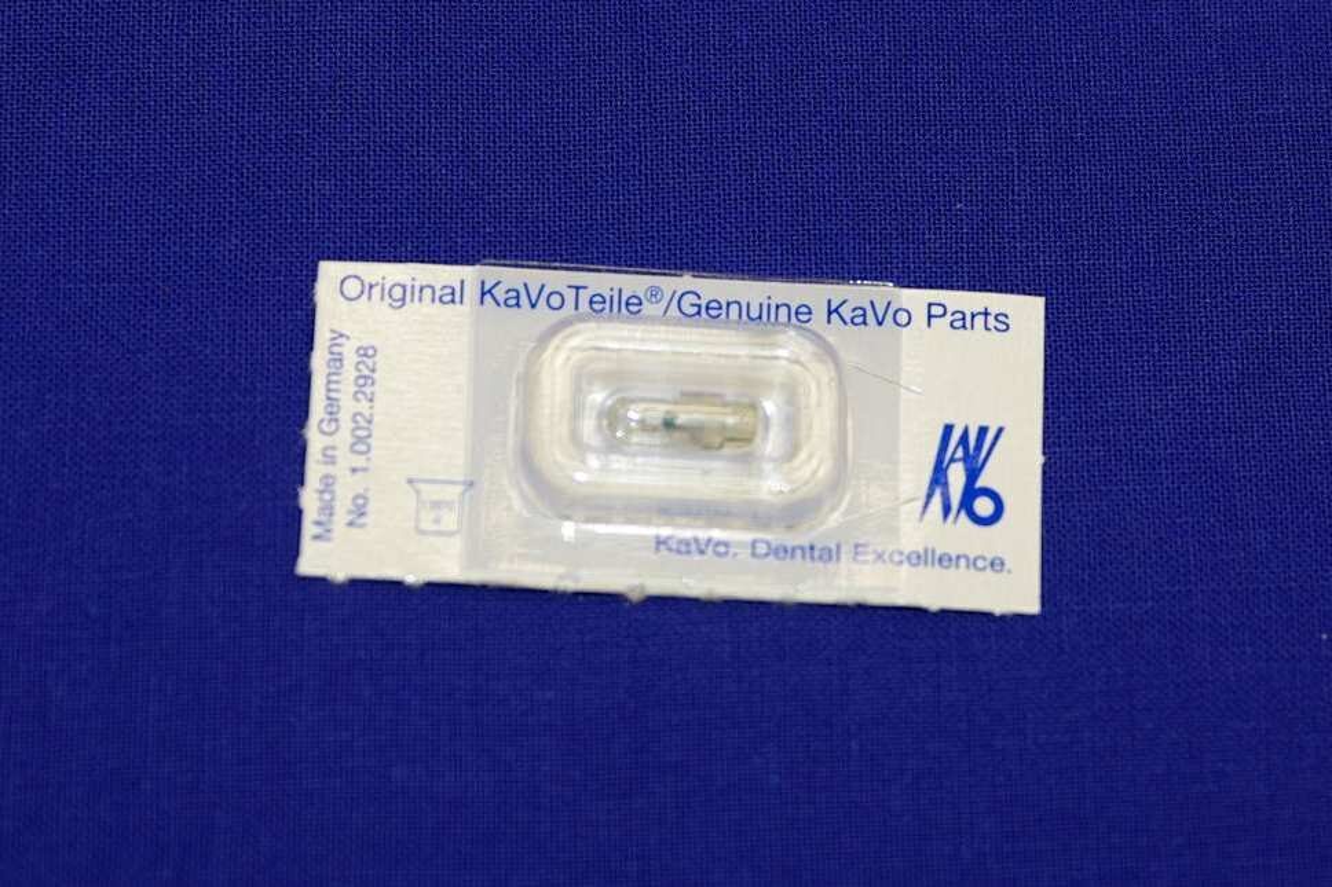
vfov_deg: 18.2
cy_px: 444
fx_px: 2774
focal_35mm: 75
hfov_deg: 27.0
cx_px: 666
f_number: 2.8
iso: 100
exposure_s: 1/60
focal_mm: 50
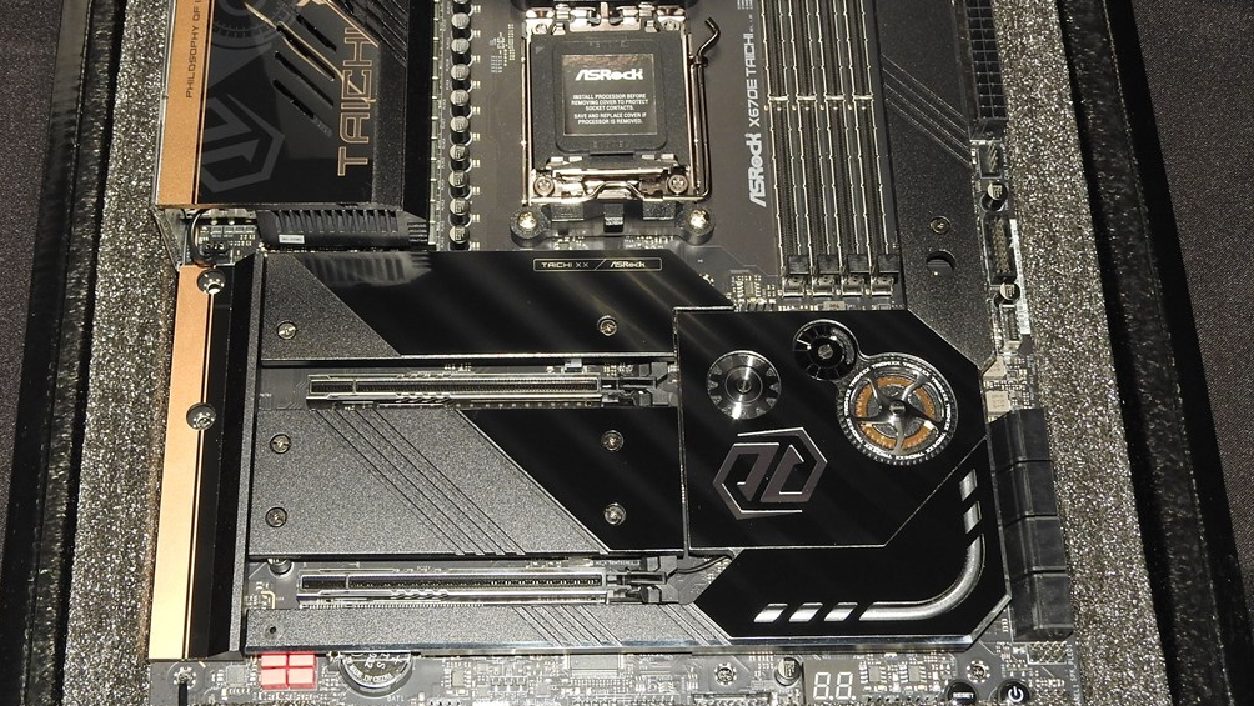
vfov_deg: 23.9
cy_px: 251
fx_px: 1663
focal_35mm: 50
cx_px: 616
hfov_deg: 41.3
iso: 200
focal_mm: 8.1
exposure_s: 1/30
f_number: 5
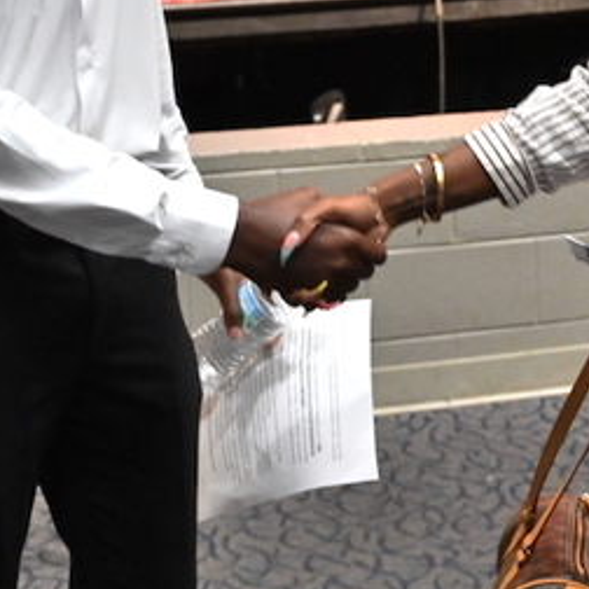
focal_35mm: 83
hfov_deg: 20.6
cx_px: 108
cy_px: -138
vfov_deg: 19.5
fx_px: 1598
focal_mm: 24
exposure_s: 1/60
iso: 3200
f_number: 4
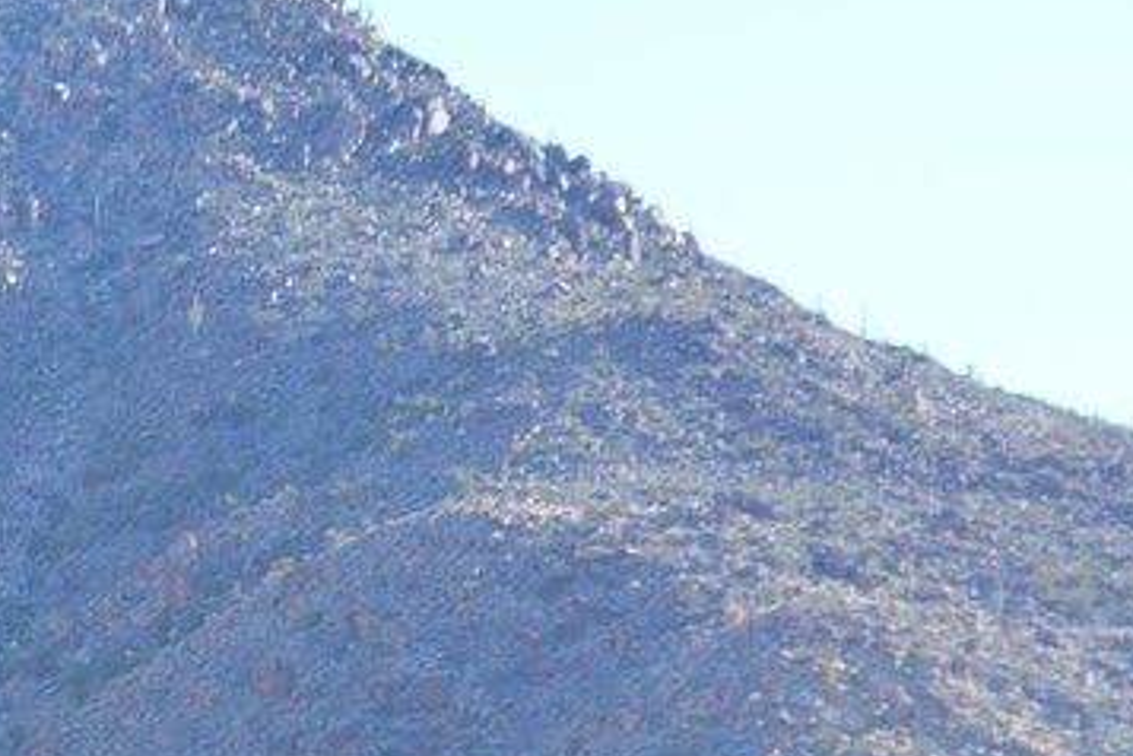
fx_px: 7884
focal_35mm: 251
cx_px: -378
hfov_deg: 8.1
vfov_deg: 5.5
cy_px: 982
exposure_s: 1/60
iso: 100
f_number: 8
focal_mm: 55
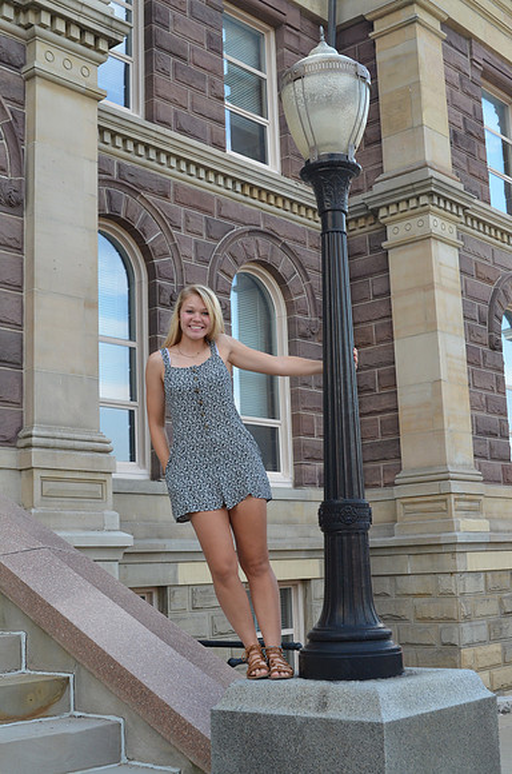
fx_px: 997
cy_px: 387
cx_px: 256
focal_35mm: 46
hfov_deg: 28.8
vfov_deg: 42.4
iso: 800
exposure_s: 1/200
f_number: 7.1
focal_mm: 31
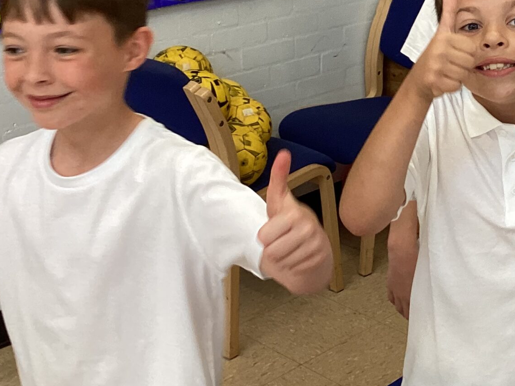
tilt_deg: -17.0
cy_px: 66
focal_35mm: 70
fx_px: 1041
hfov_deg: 26.7
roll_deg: -0.2
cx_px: 482
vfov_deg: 20.7
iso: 80
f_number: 2.4
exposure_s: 1/50
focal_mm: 3.3
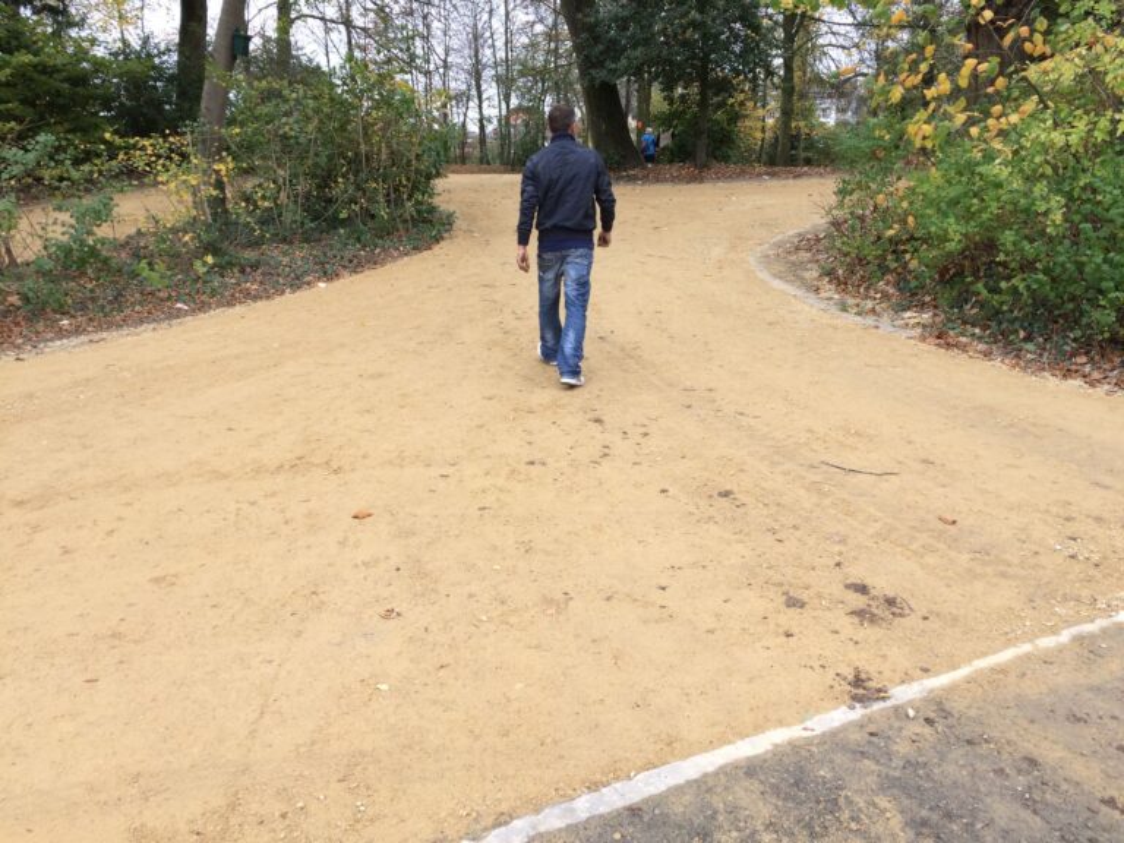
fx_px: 942
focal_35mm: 29
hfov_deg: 61.7
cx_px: 562
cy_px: 422
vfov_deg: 48.2
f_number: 2.2
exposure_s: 1/128
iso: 32
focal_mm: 4.15
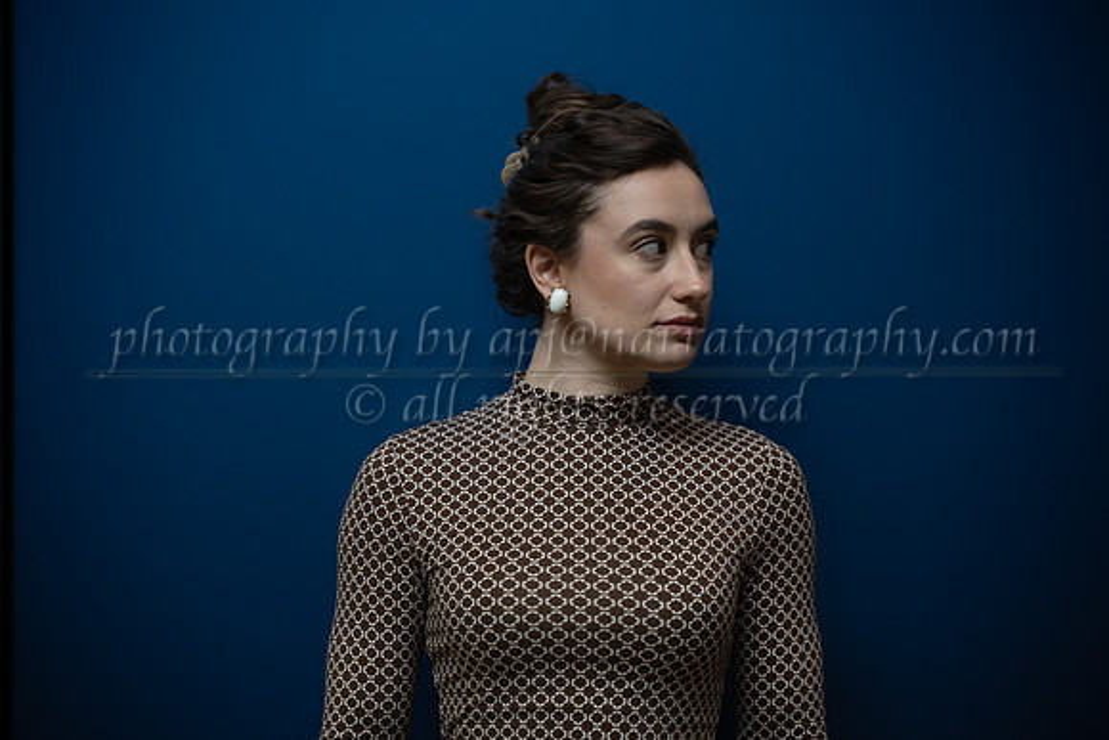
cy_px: 370
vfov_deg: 18.2
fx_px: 2311
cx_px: 554
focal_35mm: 75
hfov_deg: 27.0
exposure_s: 1/1250
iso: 1600
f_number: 2.8
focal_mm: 75
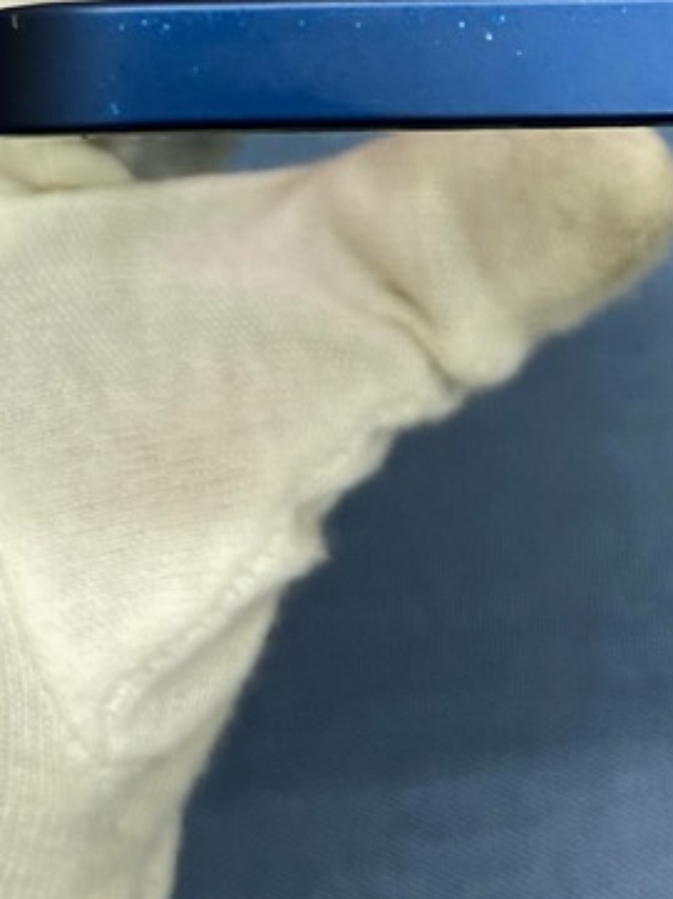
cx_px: 509
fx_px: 1791
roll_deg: +1.0
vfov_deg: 25.3
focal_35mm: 69
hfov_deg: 21.1
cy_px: -179
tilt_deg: -42.9
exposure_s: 1/60
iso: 100
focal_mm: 4.25
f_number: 1.8
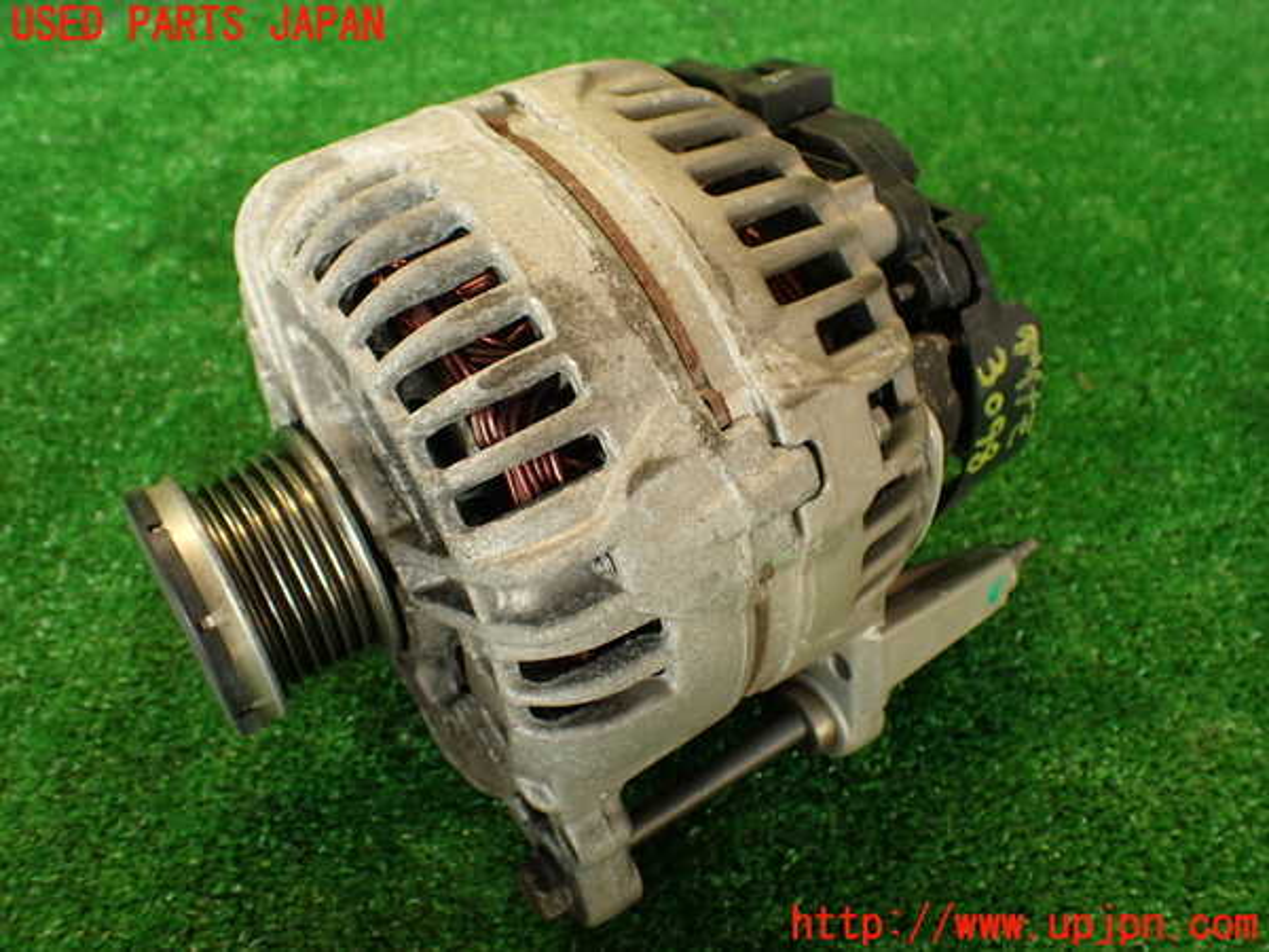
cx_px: 634
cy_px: 476
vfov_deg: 44.2
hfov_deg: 56.8
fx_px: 1173
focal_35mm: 32
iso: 200
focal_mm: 5.79
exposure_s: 1/30
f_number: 2.4
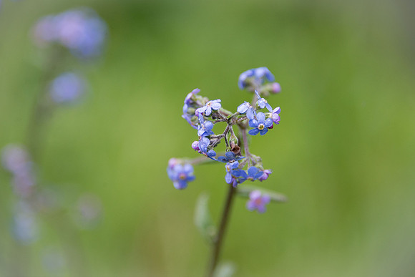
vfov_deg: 4.3
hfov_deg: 6.4
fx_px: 3710
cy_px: 128
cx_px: 212
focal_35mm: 322
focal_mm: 300
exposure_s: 1/1600
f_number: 5.6
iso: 1600
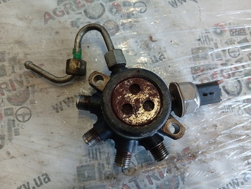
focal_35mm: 26
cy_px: 94
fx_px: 189
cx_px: 126
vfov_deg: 53.2
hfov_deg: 67.2
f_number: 1.8
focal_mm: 3.96
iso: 218
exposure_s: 1/50
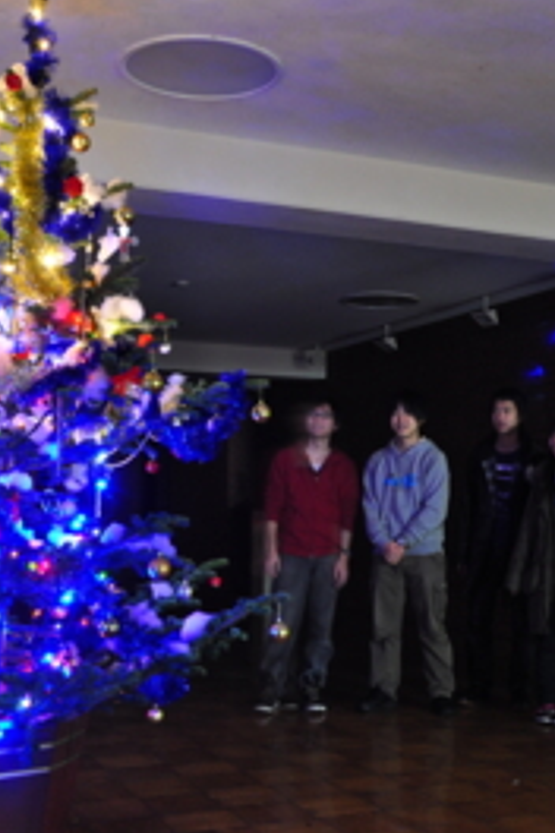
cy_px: 416
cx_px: 328
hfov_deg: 28.2
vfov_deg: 41.3
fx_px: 1104
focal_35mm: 48
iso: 400
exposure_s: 2.5
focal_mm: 21
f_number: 5
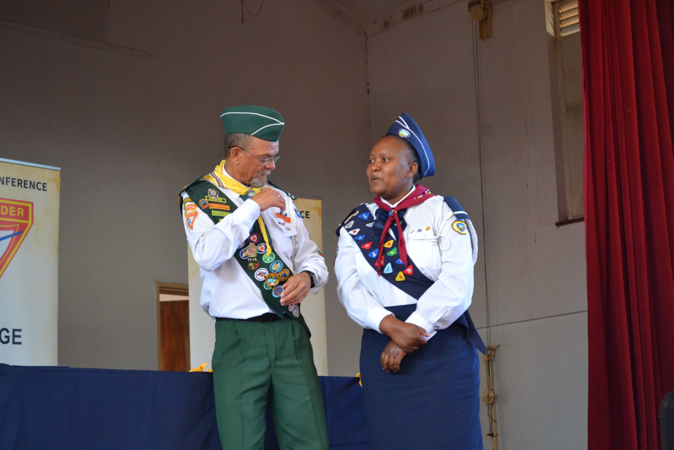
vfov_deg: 18.2
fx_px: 1404
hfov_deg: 27.0
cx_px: 337
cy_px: 225
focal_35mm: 75
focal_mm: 50
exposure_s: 1/60
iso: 1600
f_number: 5.6
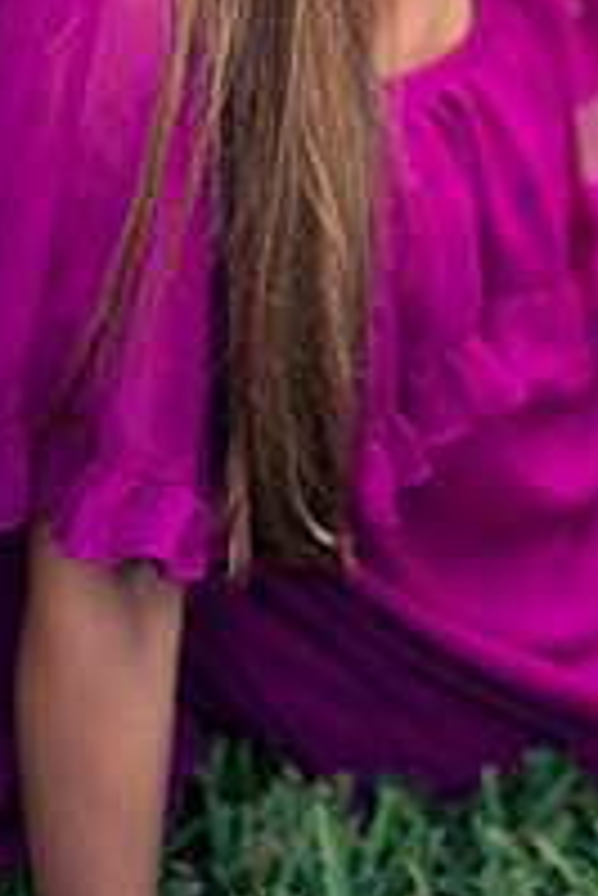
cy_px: -14
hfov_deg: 7.1
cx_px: 578
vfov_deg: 10.6
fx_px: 4775
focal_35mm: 192
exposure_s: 1/500
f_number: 1.8
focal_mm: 85
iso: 250
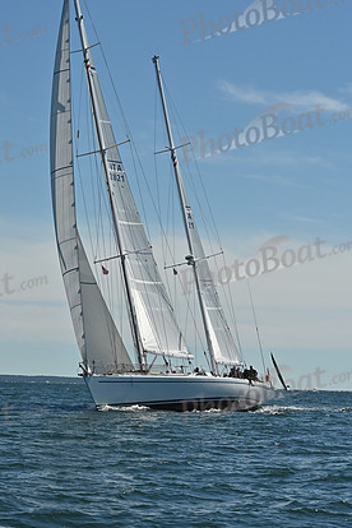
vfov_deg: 17.8
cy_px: 214
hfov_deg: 11.9
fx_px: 1687
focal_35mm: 115
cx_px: 114
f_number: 10
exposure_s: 1/2000
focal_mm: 82
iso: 320
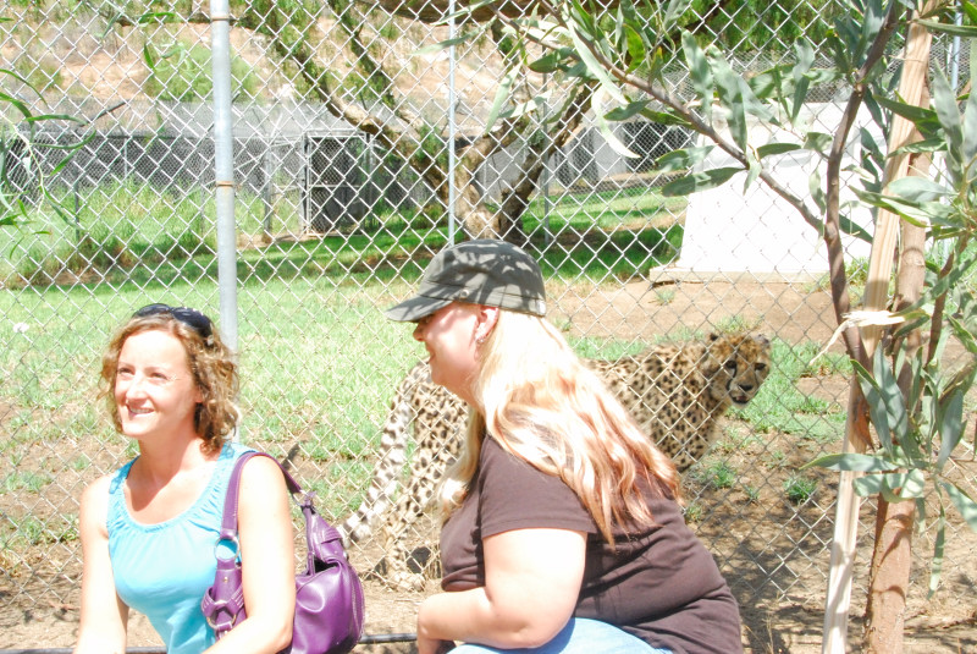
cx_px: 488
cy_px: 327
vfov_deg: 30.9
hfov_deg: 44.9
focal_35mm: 44
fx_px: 1182
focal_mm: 29
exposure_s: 1/90
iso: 1600
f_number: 25
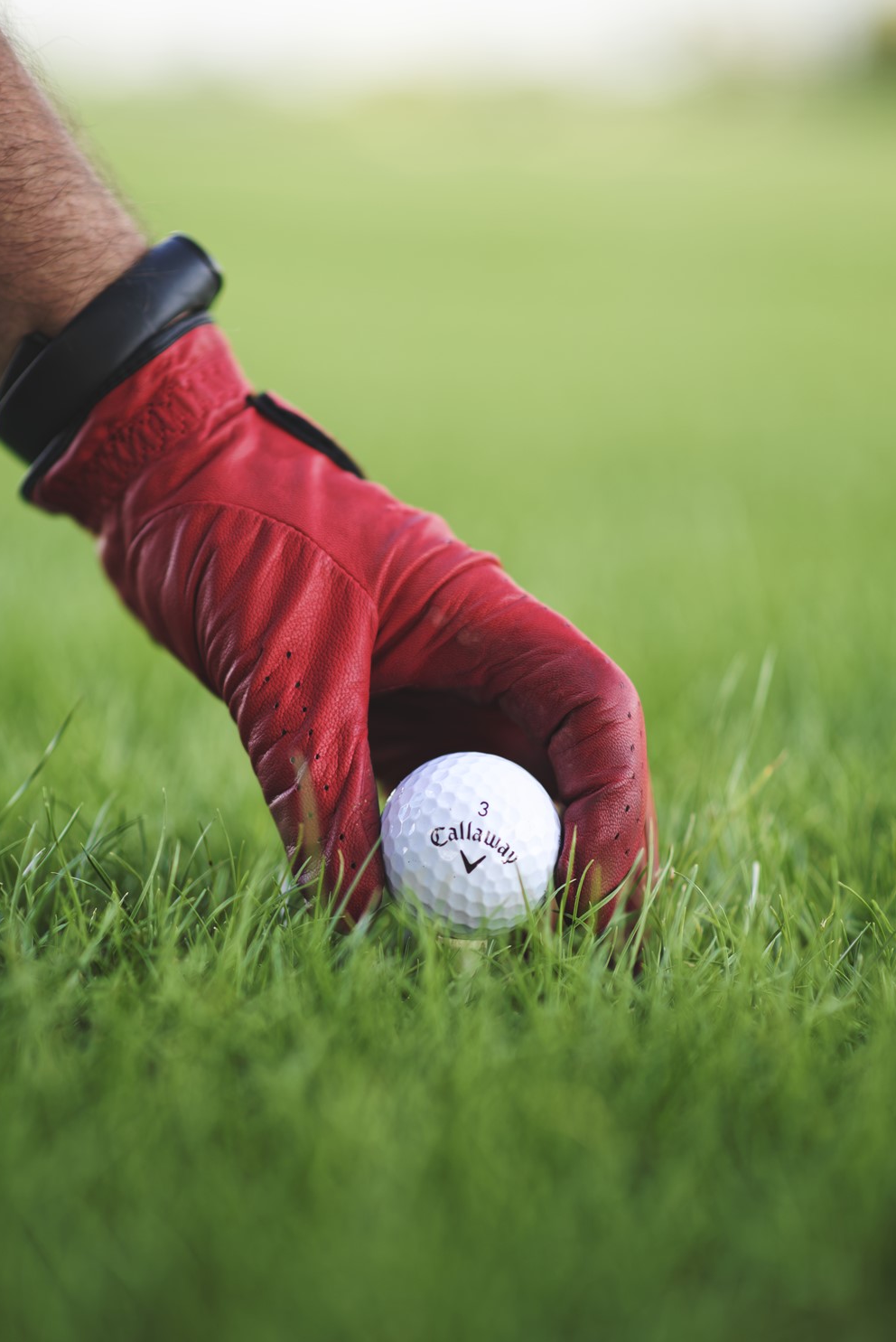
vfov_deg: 19.8
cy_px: 725
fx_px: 3840
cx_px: 378
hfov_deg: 13.3
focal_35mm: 103
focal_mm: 85
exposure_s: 1/320
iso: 50
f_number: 1.8
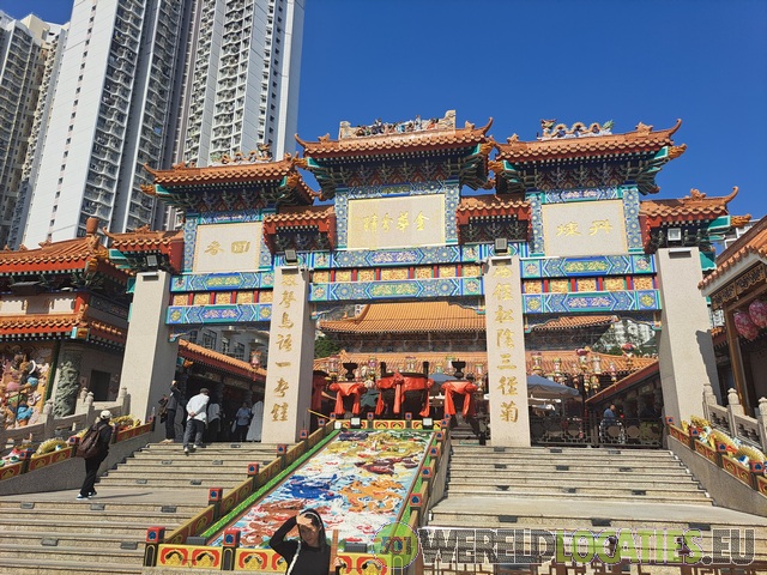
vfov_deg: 56.8
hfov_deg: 71.6
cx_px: 384
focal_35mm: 24
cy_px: 288
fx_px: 532
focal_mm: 5.23
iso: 50
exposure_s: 1/2208
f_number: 1.8
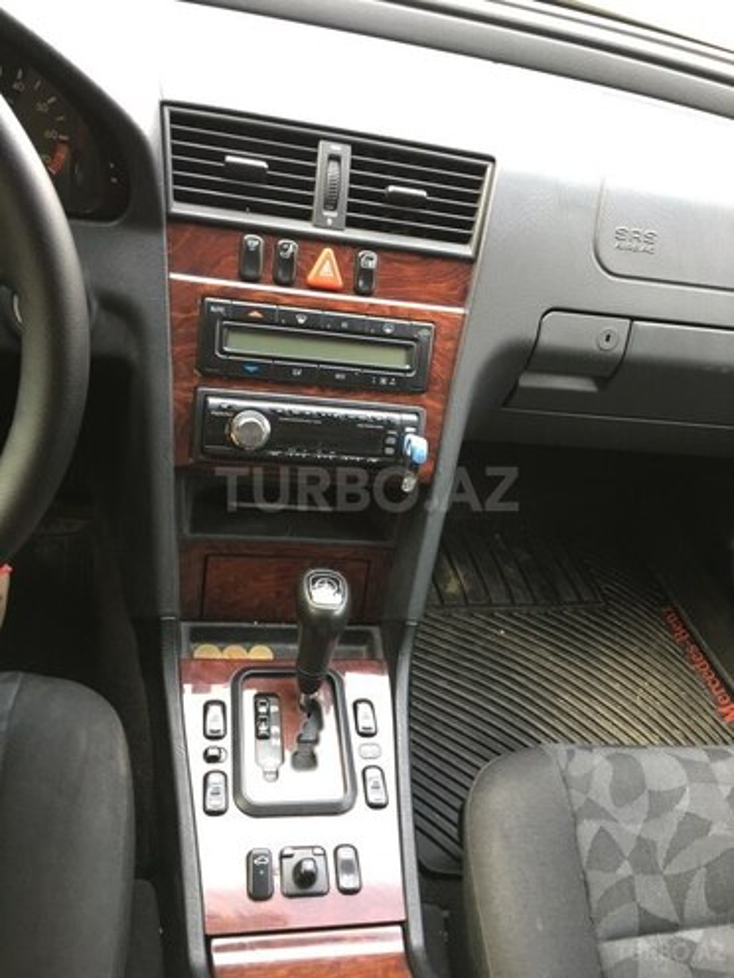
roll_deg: -12.2
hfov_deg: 48.2
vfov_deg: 61.7
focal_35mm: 29
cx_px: 367
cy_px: 489
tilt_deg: -40.7
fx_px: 820
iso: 80
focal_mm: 4.15
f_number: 2.2
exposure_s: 1/33
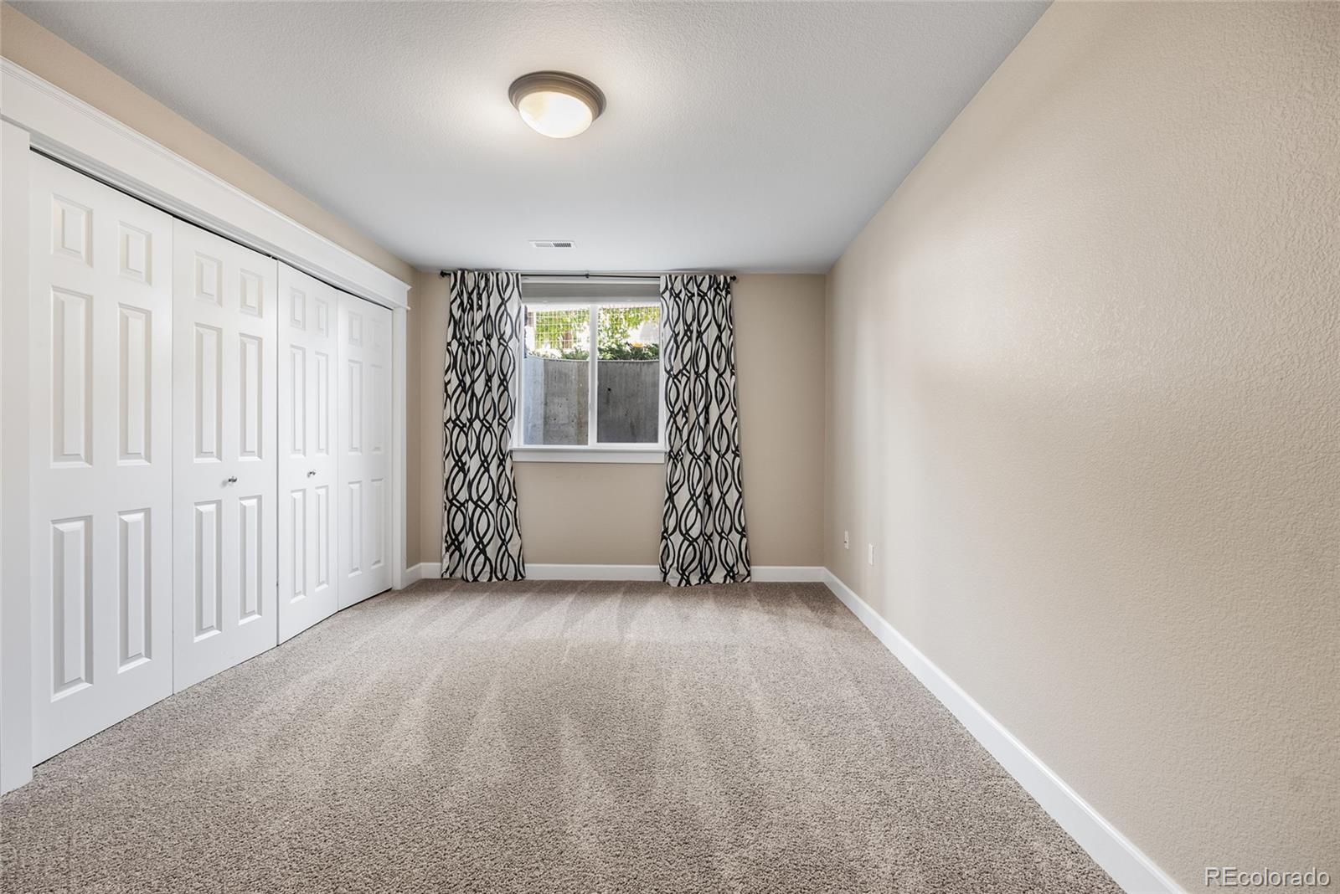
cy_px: 447
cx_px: 670
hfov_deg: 96.7
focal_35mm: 16
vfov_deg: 73.8
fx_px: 596
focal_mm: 16
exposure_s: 2
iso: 200
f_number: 8
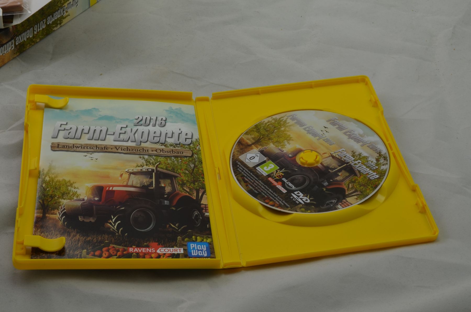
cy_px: 156
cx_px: 236
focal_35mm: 60
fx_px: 784
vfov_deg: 22.5
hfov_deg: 33.5
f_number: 20
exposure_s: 1/2.5
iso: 100
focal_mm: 40
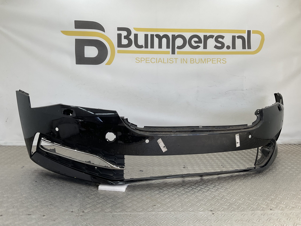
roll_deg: -3.1
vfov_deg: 48.2
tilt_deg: -7.2
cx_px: 150
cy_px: 113
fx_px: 252
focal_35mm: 29
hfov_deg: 61.7
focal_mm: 3
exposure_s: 1/215
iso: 16
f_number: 1.8
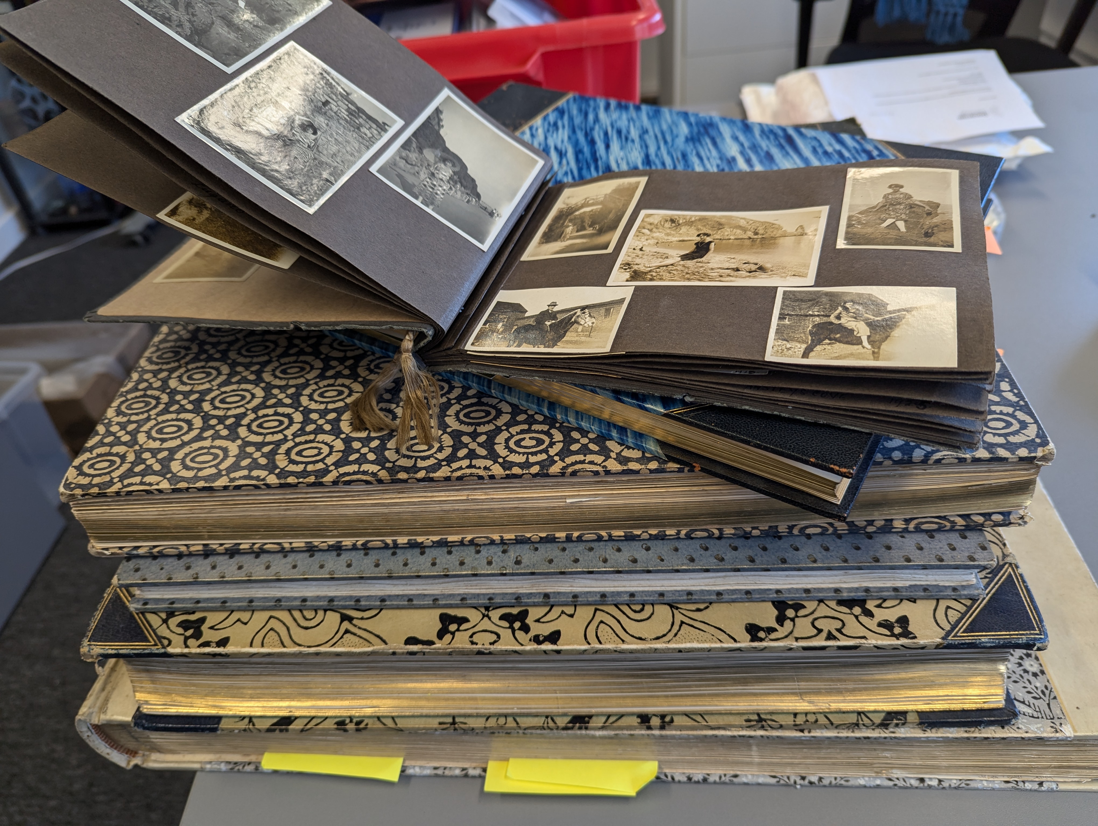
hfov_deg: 71.5
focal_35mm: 24
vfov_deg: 56.9
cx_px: 549
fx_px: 762
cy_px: 413
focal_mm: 6.81
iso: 52
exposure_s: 1/100
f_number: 1.85
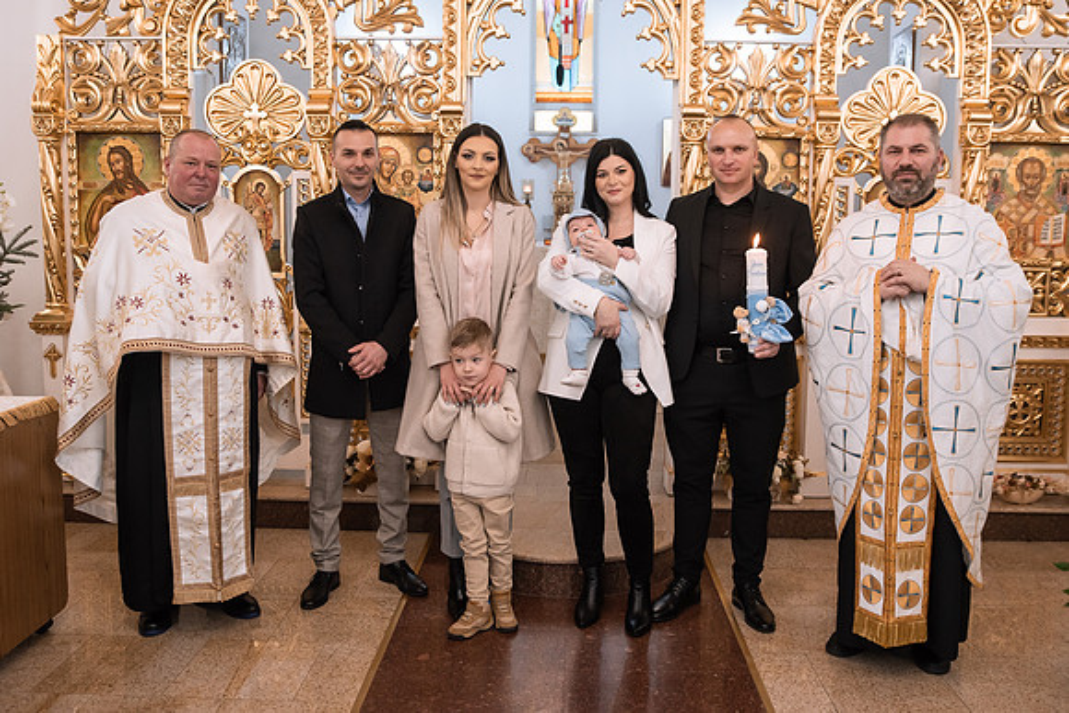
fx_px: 963
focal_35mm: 32
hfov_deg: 58.0
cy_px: 329
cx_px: 546
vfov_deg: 40.6
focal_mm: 29
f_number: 2.8
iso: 800
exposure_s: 1/125
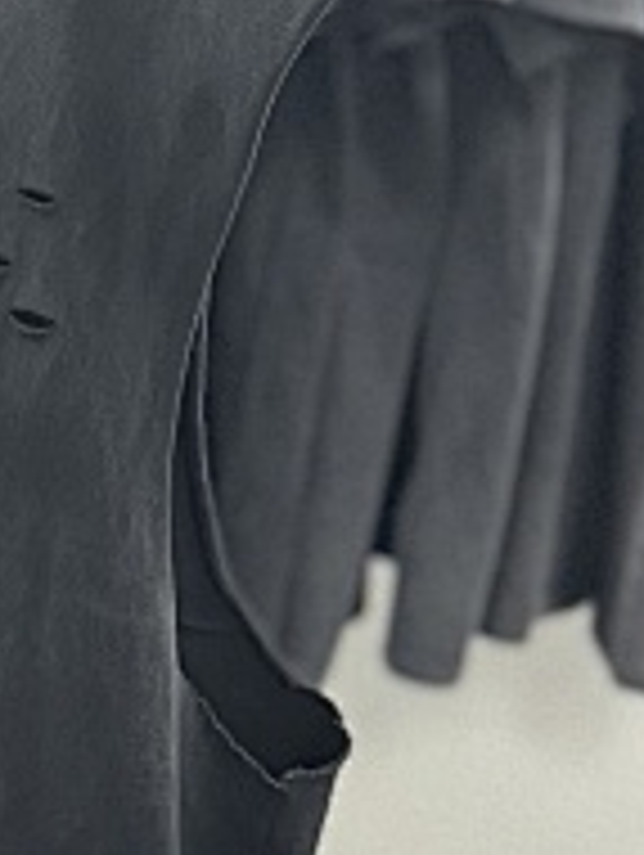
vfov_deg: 19.2
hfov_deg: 12.9
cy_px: 698
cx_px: -612
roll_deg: -0.6
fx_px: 2500
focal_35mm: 101
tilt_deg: -12.6
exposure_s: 1/42
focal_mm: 6.86
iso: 800
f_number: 1.78
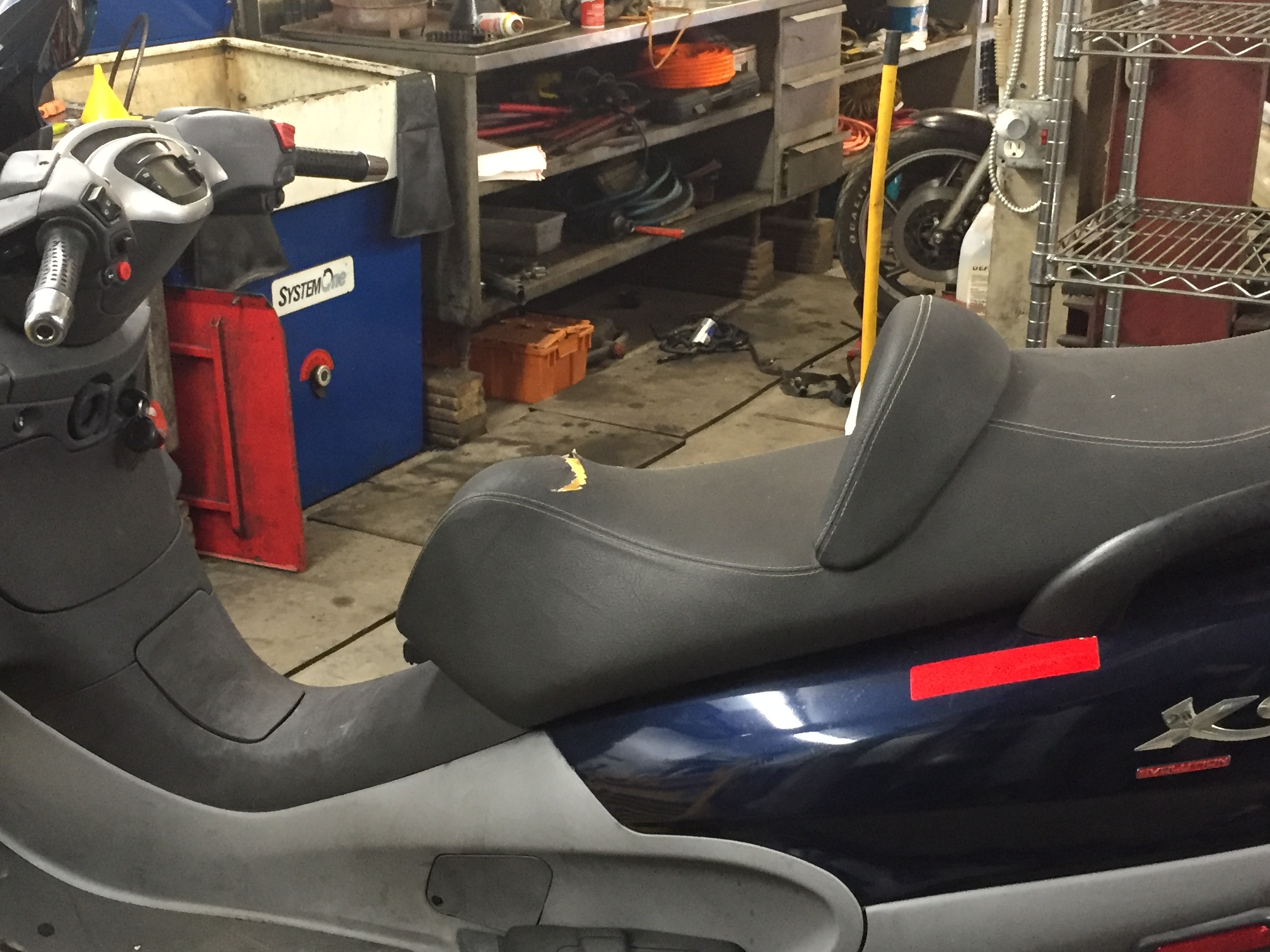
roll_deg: +2.8
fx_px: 1724
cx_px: 579
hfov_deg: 40.4
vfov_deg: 30.9
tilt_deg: -20.5
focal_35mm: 47
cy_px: 492
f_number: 2.2
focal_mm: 4.15
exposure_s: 1/30
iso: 250
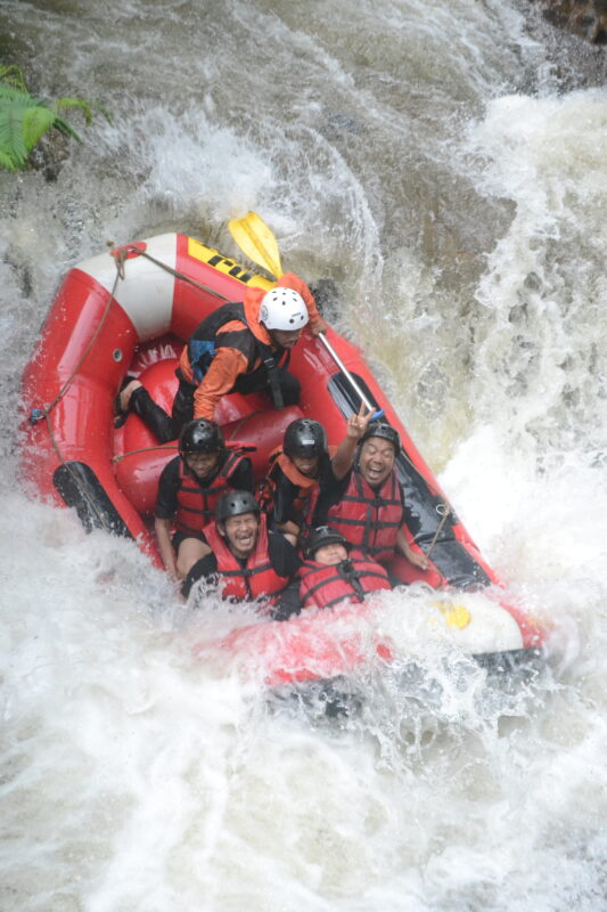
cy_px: 456
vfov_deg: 24.6
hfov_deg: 16.5
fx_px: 2087
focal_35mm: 82
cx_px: 304
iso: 3200
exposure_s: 1/250
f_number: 5.6
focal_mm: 55
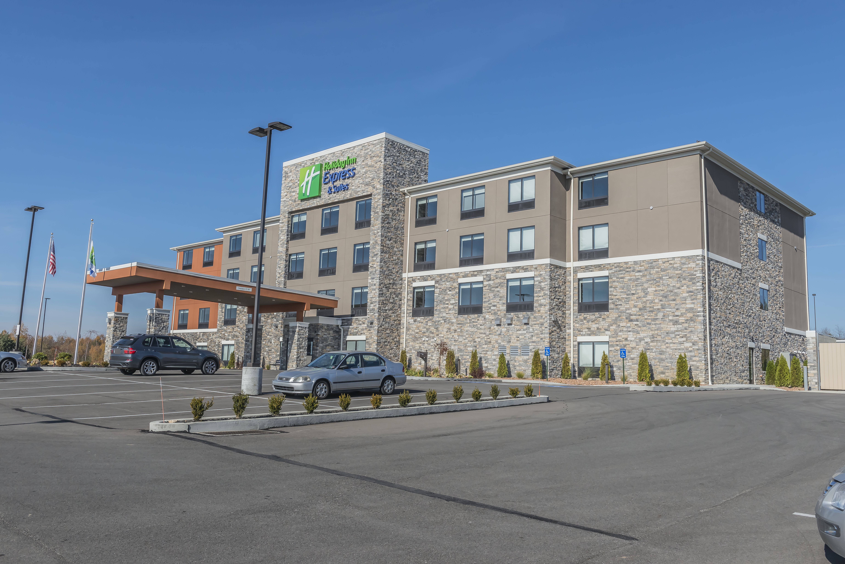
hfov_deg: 60.3
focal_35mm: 31
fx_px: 728
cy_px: 282
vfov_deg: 42.4
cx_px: 422
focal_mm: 31
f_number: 13
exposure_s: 1/640
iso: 400
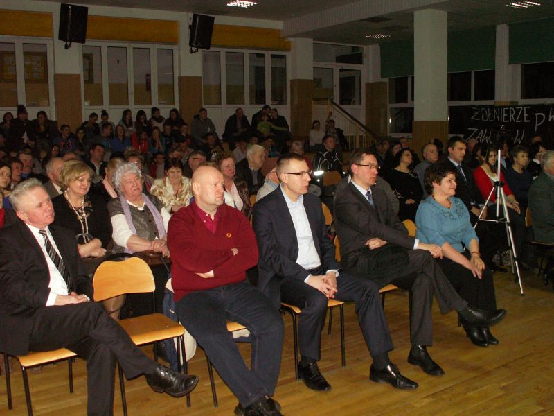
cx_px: 277
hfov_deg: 52.6
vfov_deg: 40.7
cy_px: 208
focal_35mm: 35
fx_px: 560
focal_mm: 5.86
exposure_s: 1/40
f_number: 2.8
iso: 160
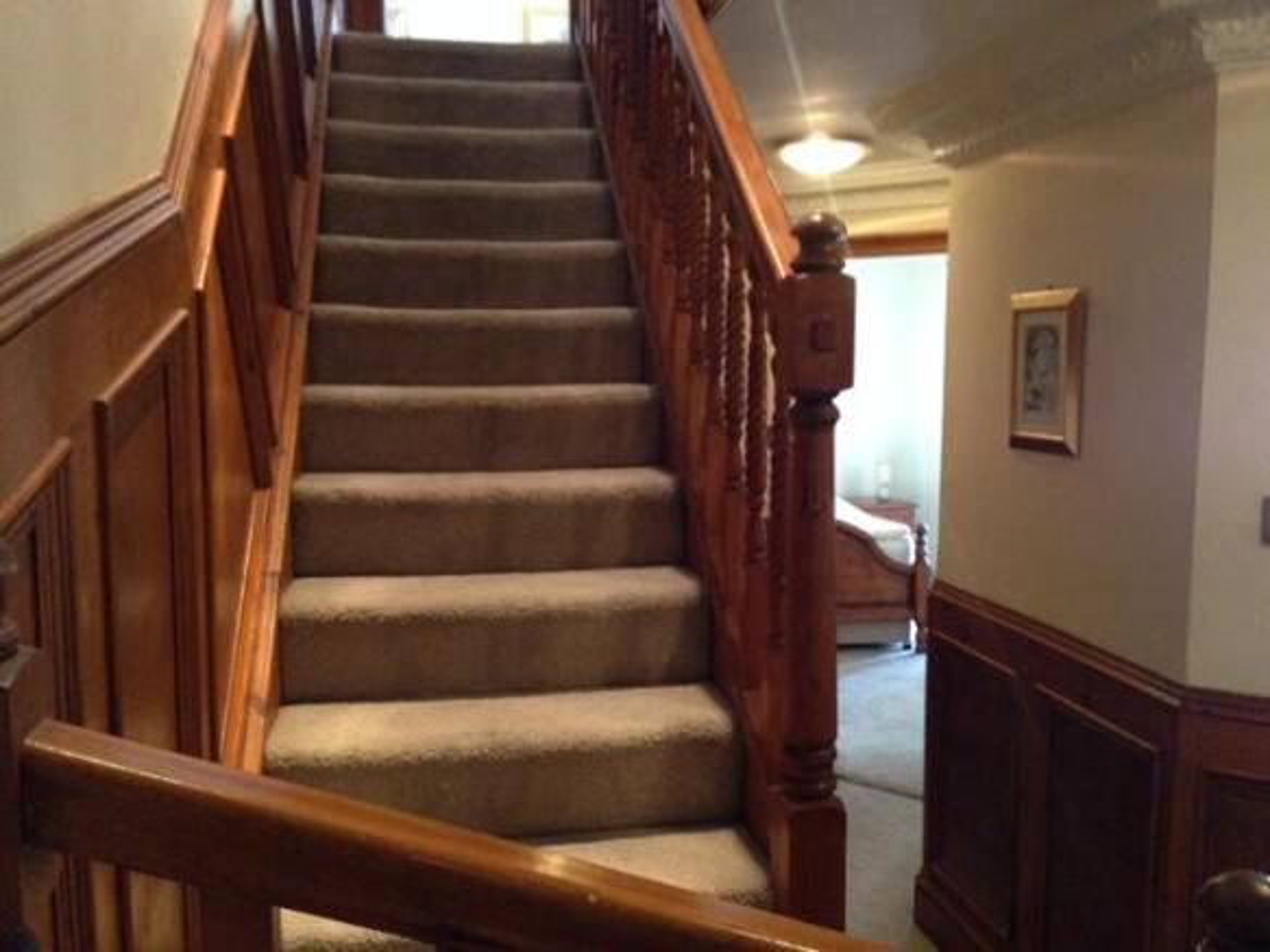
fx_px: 1210
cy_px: 476
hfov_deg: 55.4
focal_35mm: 33
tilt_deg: -7.3
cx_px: 635
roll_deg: -0.3
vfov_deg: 42.9
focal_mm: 4.12
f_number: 2.4
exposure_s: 1/15
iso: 400
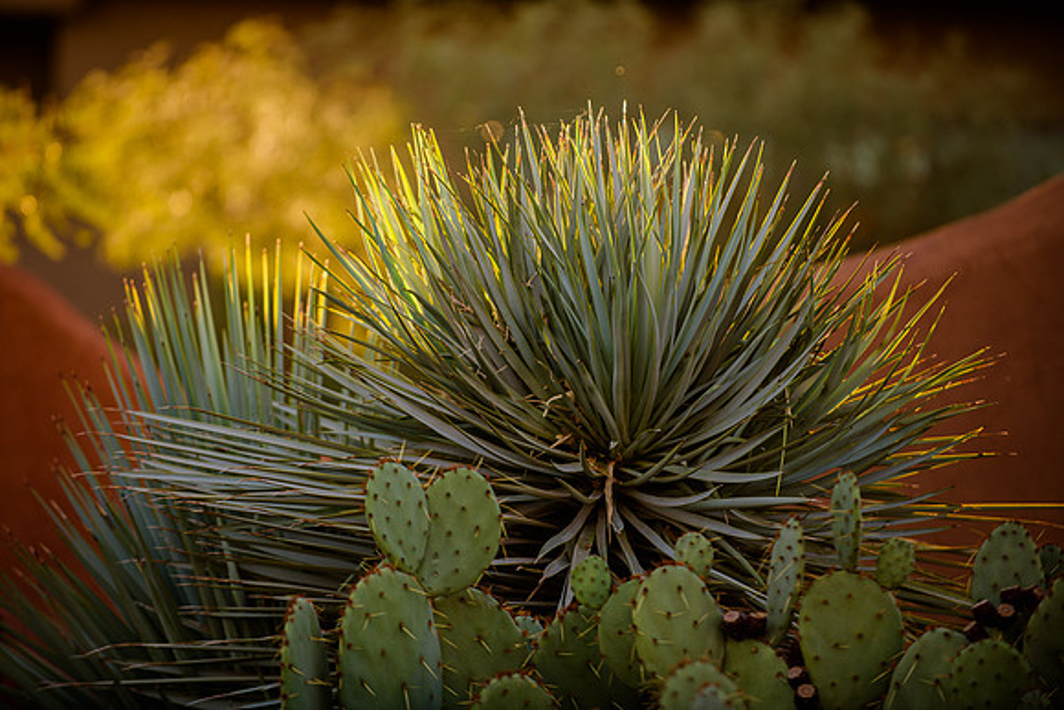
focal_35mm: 218
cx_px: 484
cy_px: 323
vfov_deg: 6.3
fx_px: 6446
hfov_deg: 9.4
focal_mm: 200
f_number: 2.8
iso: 200
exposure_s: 1/500
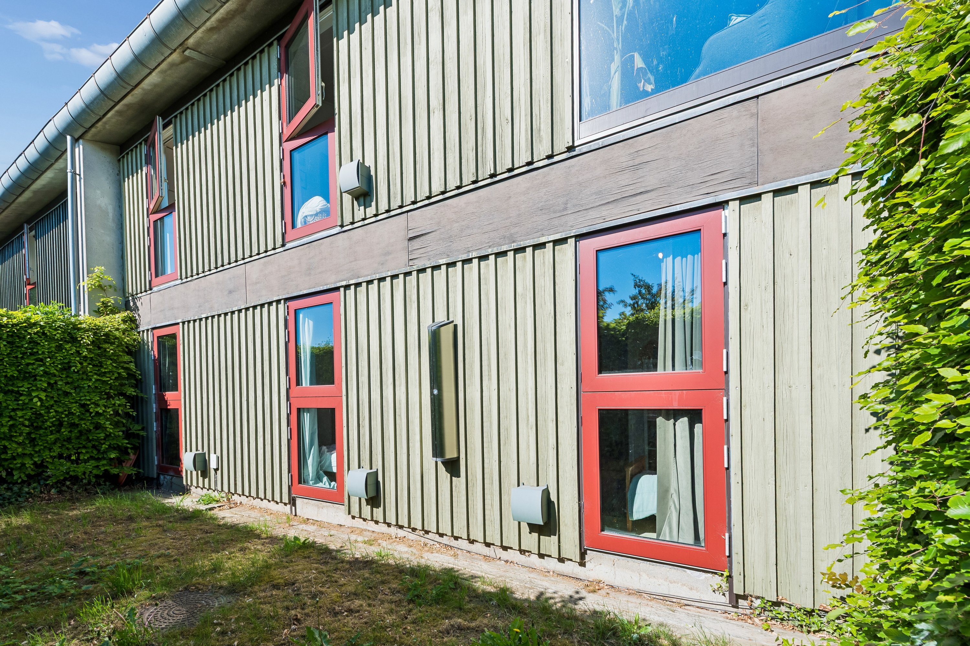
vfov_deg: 81.2
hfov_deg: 104.3
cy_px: 323
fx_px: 377
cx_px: 485
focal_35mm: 14
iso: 200
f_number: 13
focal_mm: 14
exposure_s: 1/125
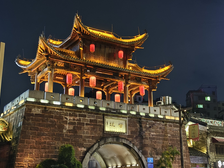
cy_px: 83
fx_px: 343
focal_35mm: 53
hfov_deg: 36.2
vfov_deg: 27.5
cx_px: 112
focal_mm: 4.84
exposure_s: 1/10
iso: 688
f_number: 1.79
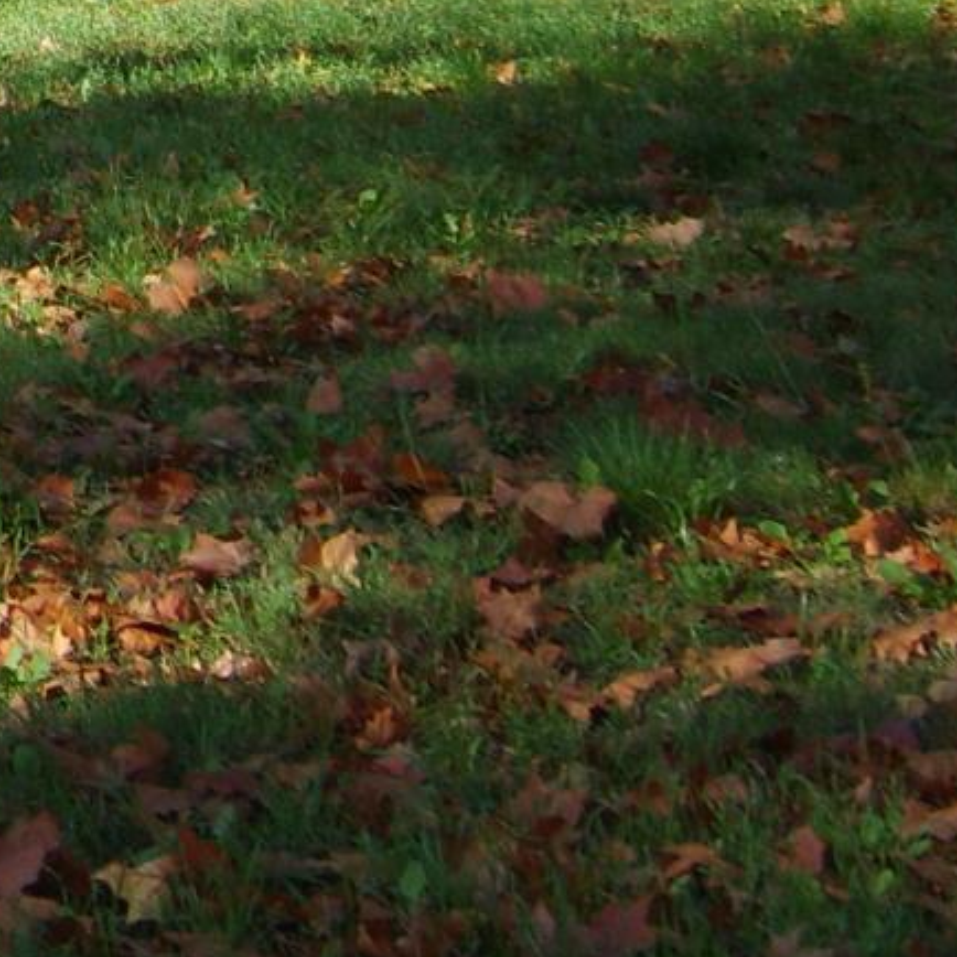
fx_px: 5380
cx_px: -880
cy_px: -481
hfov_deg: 9.6
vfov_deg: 9.9
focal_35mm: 172
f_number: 3.1
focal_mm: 9.2
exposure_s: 1/350
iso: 50
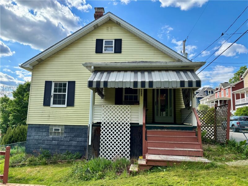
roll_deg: -1.5
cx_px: 124
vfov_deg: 53.1
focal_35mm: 26
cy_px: 93
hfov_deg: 67.3
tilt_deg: +7.9
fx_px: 186
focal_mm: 5.96
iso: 50
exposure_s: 1/1543
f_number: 1.6
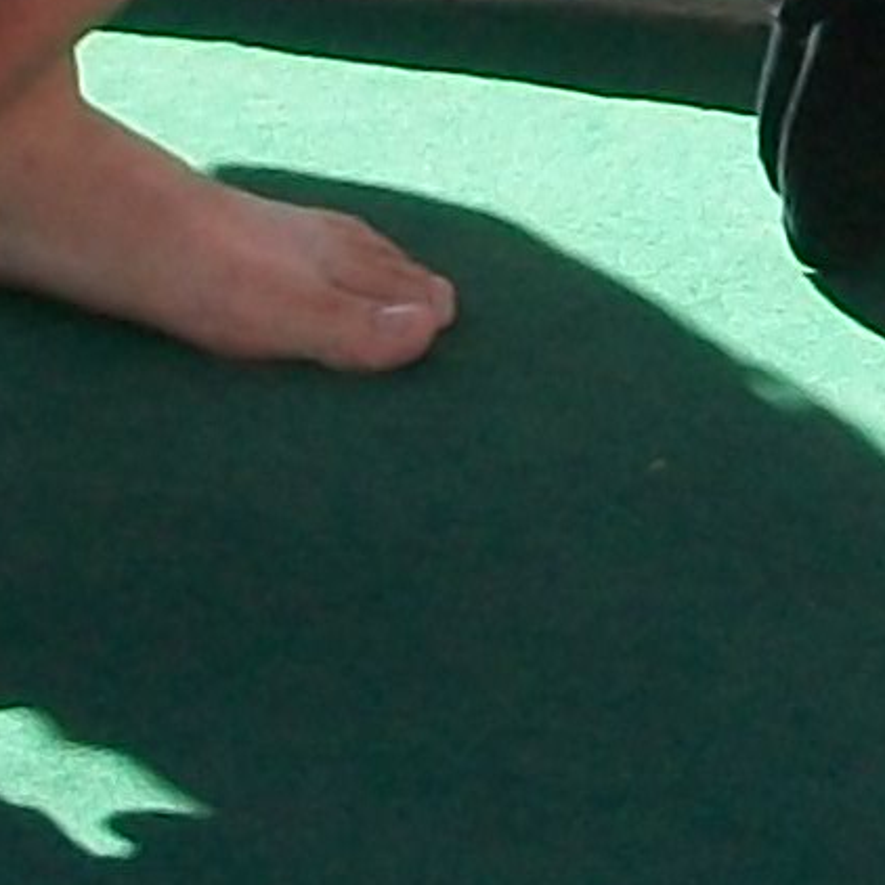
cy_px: -690
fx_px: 7144
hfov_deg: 7.1
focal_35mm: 247
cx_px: 845
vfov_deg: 6.9
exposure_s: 1/500
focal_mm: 5.7
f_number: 2.8
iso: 80
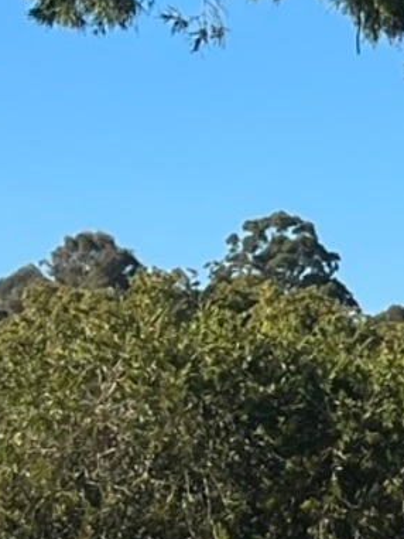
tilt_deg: -9.7
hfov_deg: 7.4
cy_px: 974
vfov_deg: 10.2
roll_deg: +0.0
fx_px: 2831
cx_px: 1103
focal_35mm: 182
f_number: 1.5
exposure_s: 1/4115
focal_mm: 5.7
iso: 50
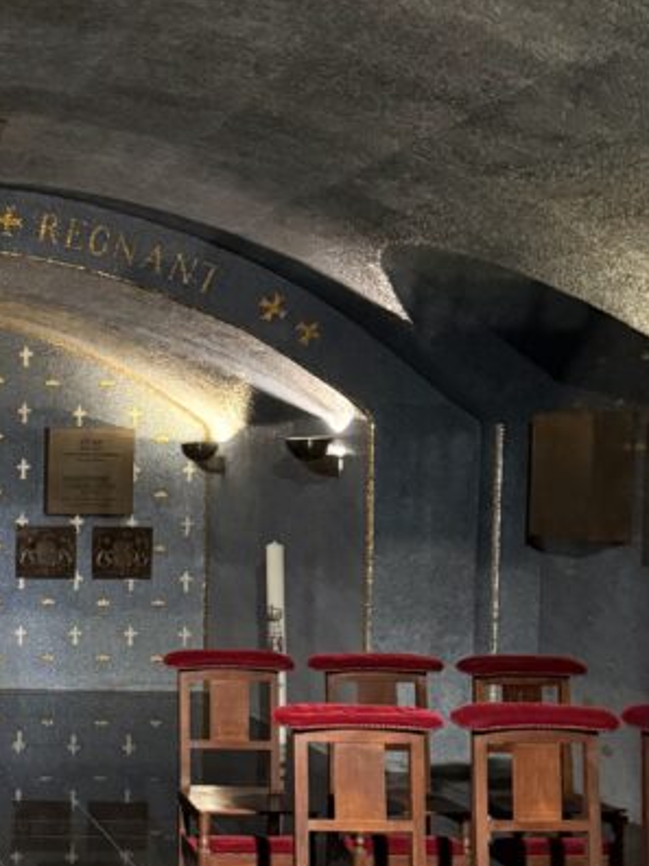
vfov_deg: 31.0
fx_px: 1550
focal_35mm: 62
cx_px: -146
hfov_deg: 21.8
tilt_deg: -3.2
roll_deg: -0.9
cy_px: 549
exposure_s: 1/33
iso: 1000
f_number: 1.78
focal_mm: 6.76
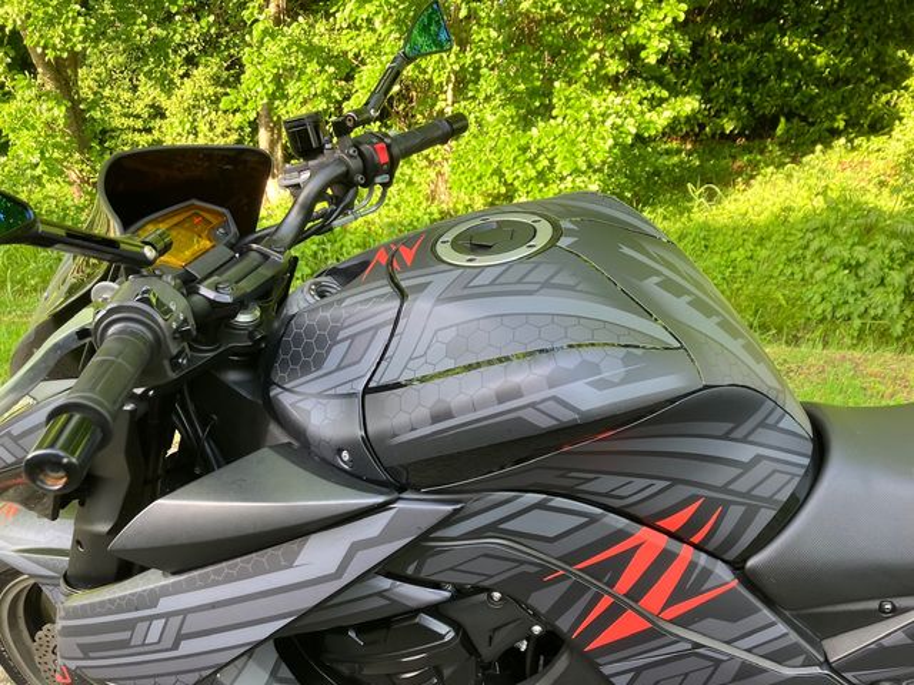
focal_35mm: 28
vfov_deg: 49.7
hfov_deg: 63.4
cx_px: 457
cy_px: 342
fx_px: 739
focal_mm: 3.99
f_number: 1.8
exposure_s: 1/121
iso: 50
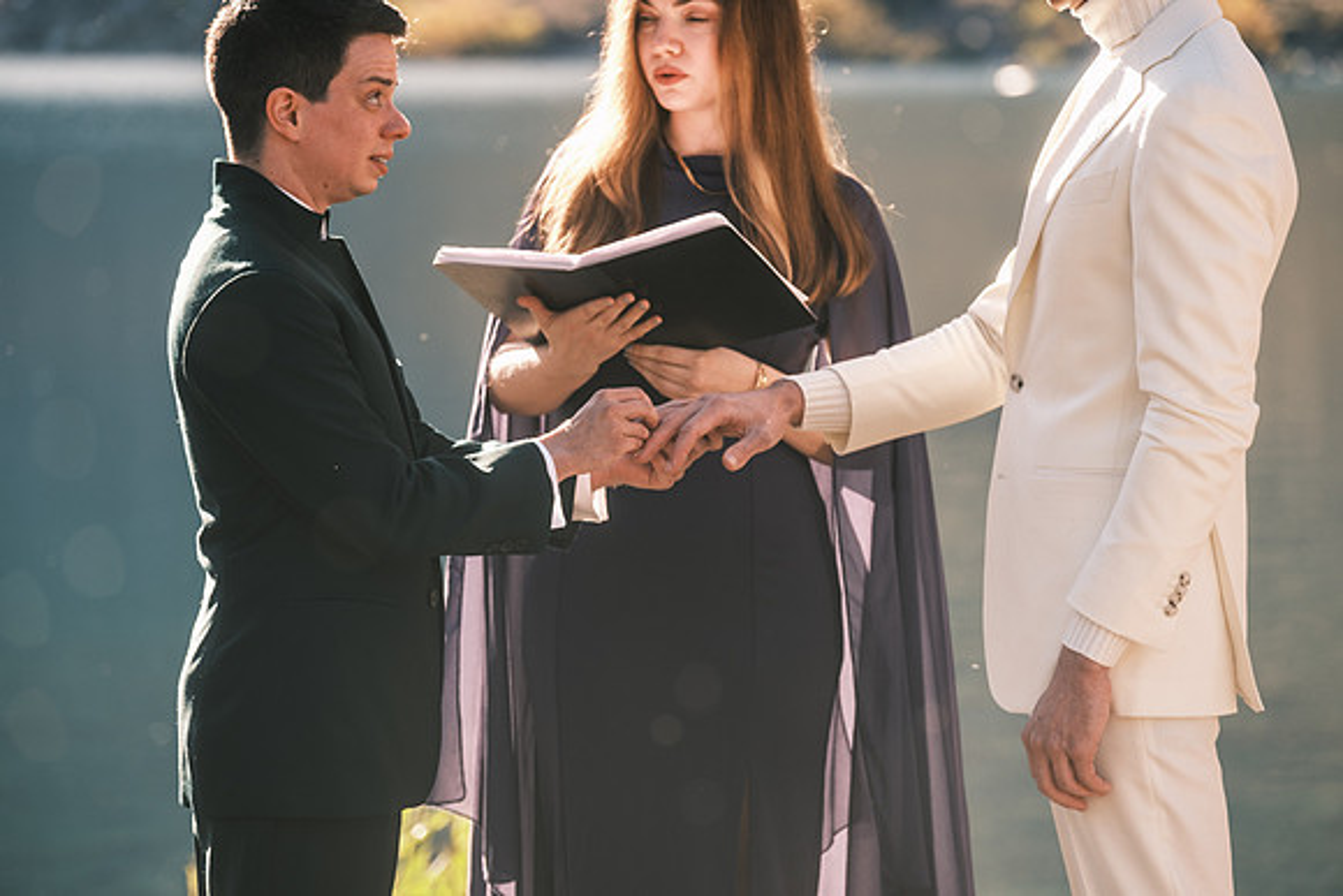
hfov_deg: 11.5
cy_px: 448
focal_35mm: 179
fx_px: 6679
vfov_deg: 7.7
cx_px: 672
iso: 200
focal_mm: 119.2
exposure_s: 1/340
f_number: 3.6
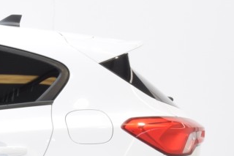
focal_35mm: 267
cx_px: -268
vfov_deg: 5.1
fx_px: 1735
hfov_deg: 7.4
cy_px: 149
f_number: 20
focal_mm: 38
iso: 100
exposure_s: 1/1.3
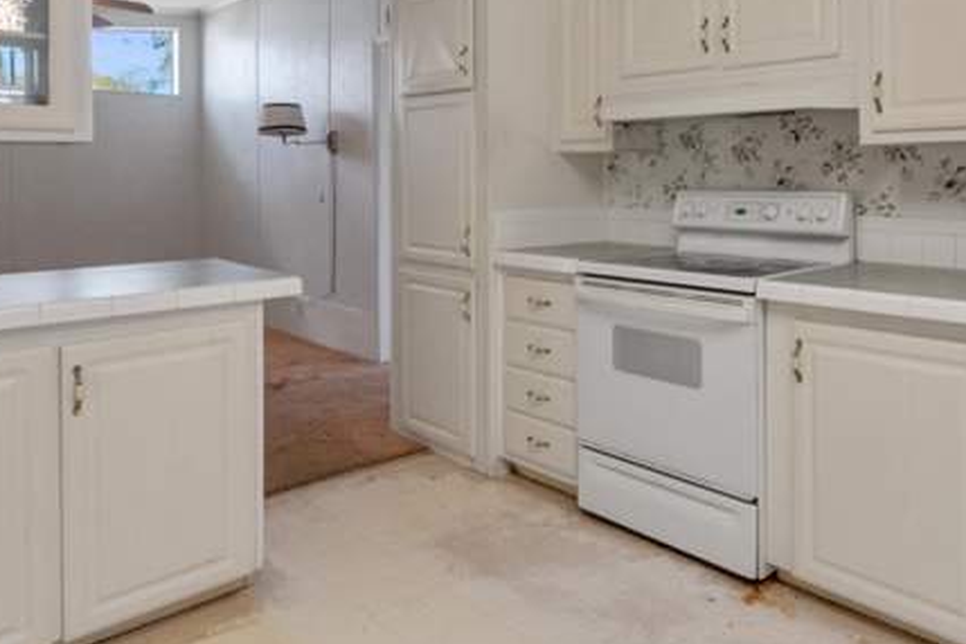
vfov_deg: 44.7
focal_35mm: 28
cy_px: 154
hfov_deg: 64.4
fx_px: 751
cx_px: 615
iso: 320
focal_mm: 10
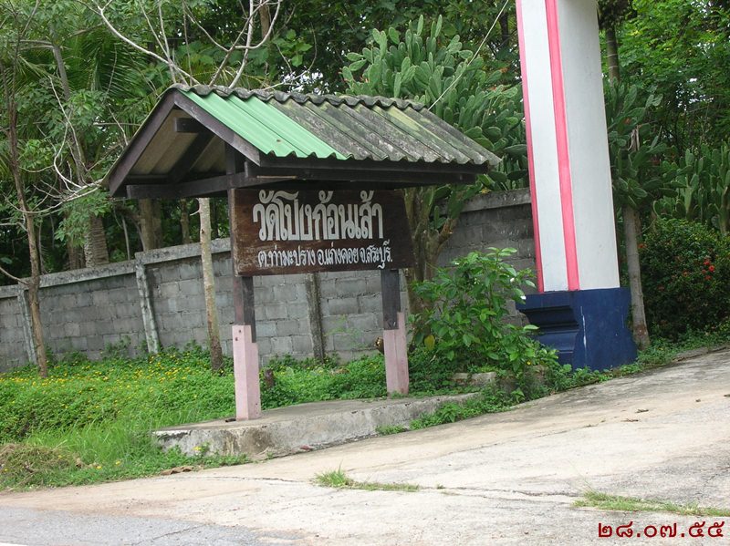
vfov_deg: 19.9
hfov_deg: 26.3
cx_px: 365
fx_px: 1560
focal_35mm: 74
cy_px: 273
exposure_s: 1/187
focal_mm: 12.3
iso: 50
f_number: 4
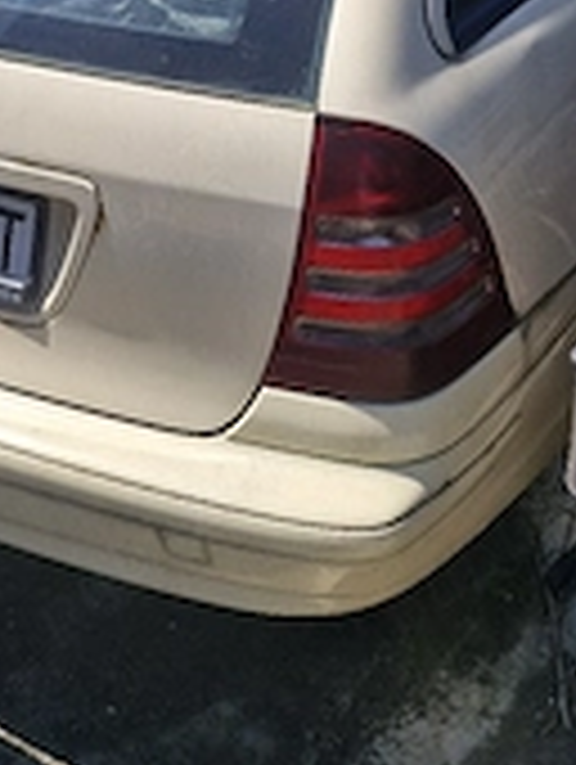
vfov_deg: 30.8
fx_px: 1195
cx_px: 270
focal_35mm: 54
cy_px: -122
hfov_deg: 27.1
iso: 50
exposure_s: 1/2500
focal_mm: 5.54
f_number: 1.8
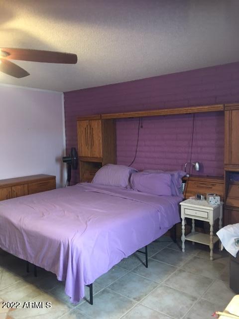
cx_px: 120
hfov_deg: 48.2
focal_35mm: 29
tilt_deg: -4.5
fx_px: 267
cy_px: 160
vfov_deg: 61.7
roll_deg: +0.9
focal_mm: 4.15
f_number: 2.2
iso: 100
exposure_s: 1/10
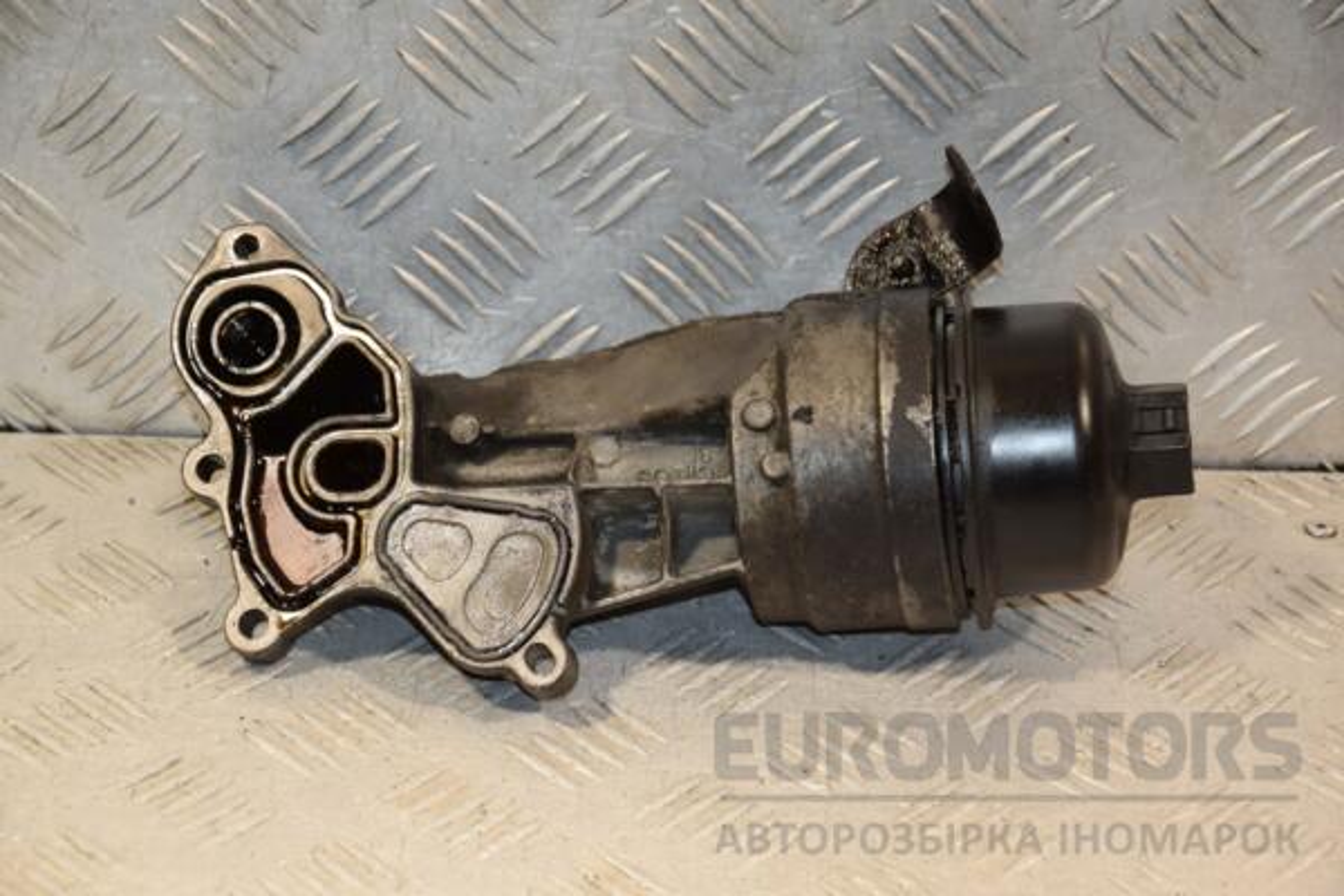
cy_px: 448
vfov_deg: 12.2
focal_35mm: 112
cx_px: 672
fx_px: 4200
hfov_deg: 18.2
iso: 800
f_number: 5.6
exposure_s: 1/200
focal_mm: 75
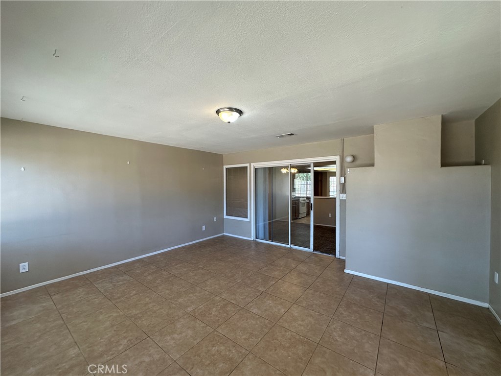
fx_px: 203
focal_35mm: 14
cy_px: 188
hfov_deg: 102.1
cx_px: 250
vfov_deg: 85.7
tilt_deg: +1.5
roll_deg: +0.6
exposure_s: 1/120
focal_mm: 2.22
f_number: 2.2
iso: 125
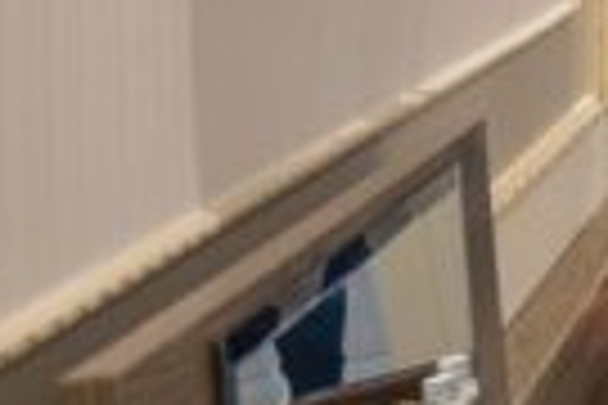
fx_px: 2043
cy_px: -137
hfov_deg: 10.2
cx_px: 1986
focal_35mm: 121
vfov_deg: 11.0
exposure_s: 1/25
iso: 1600
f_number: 4
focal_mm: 16
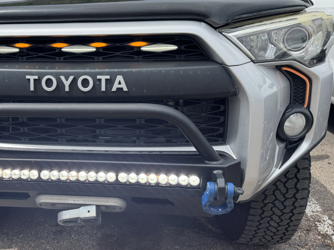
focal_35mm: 34
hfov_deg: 52.4
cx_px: 98
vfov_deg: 41.8
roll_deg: +2.1
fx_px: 328
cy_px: 123
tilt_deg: -15.3
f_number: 1.78
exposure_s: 1/2041
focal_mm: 6.76
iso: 80
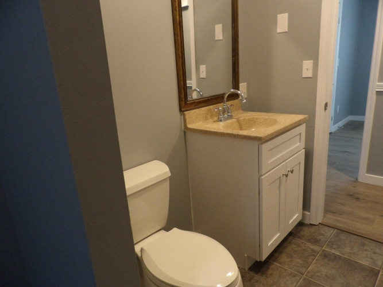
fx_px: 265
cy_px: 144
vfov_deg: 56.8
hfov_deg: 71.6
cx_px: 192
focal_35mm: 24
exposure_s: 1/60
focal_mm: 4.3
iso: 800
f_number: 2.8
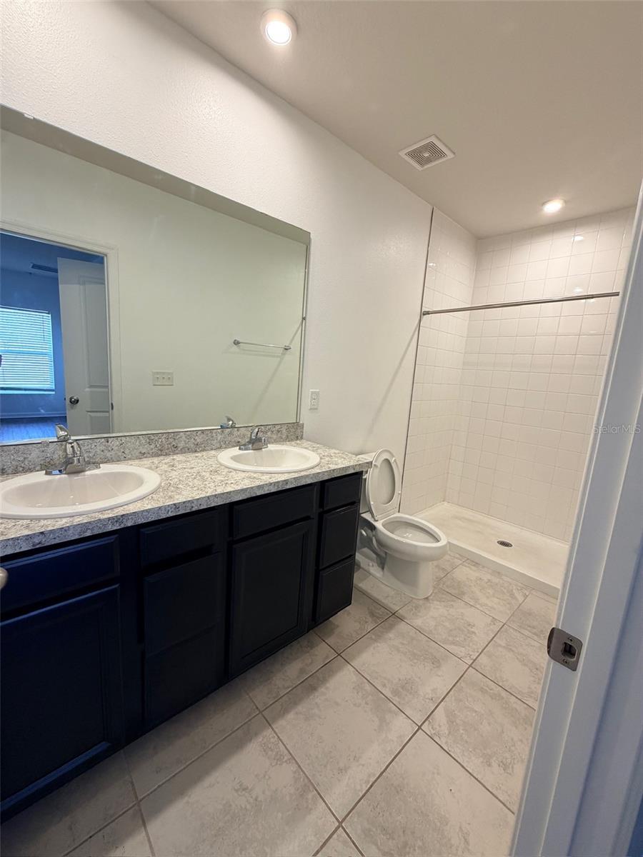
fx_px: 347
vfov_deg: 102.1
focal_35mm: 14
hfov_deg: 85.7
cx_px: 322
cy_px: 428
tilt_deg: -10.0
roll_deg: -3.4
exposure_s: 1/120
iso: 200
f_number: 2.2
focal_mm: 2.22
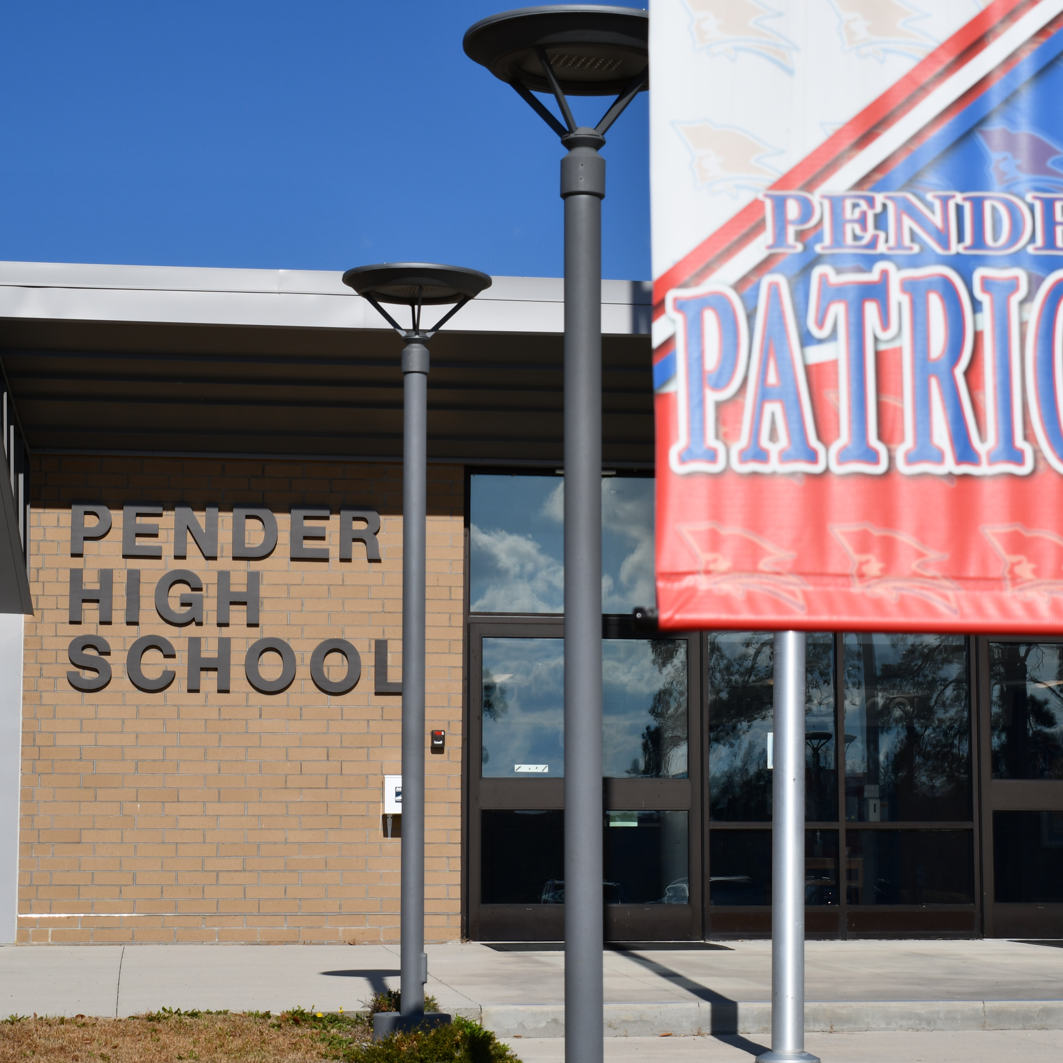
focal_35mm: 77
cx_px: 523
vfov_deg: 22.5
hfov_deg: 22.5
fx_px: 2675
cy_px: 532
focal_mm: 40
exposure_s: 1/500
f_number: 11
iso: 100
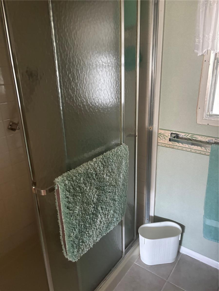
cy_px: 146
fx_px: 219
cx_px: 110
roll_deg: +1.4
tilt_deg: -16.0
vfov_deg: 67.3
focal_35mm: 26
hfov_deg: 53.1
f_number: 1.6
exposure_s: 1/40
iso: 640
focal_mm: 5.96
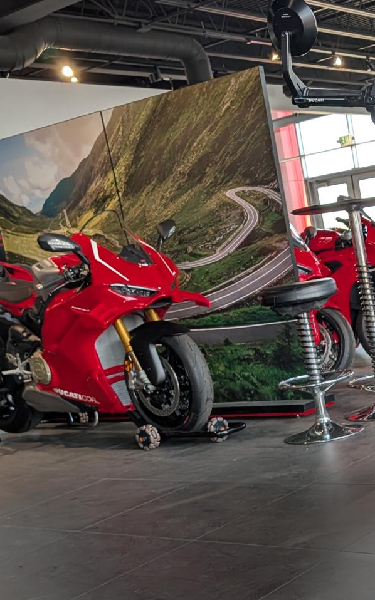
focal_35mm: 53
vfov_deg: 37.4
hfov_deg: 22.7
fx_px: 867
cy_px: 440
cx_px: 431
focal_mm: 6.9
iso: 44
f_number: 1.68
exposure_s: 1/120
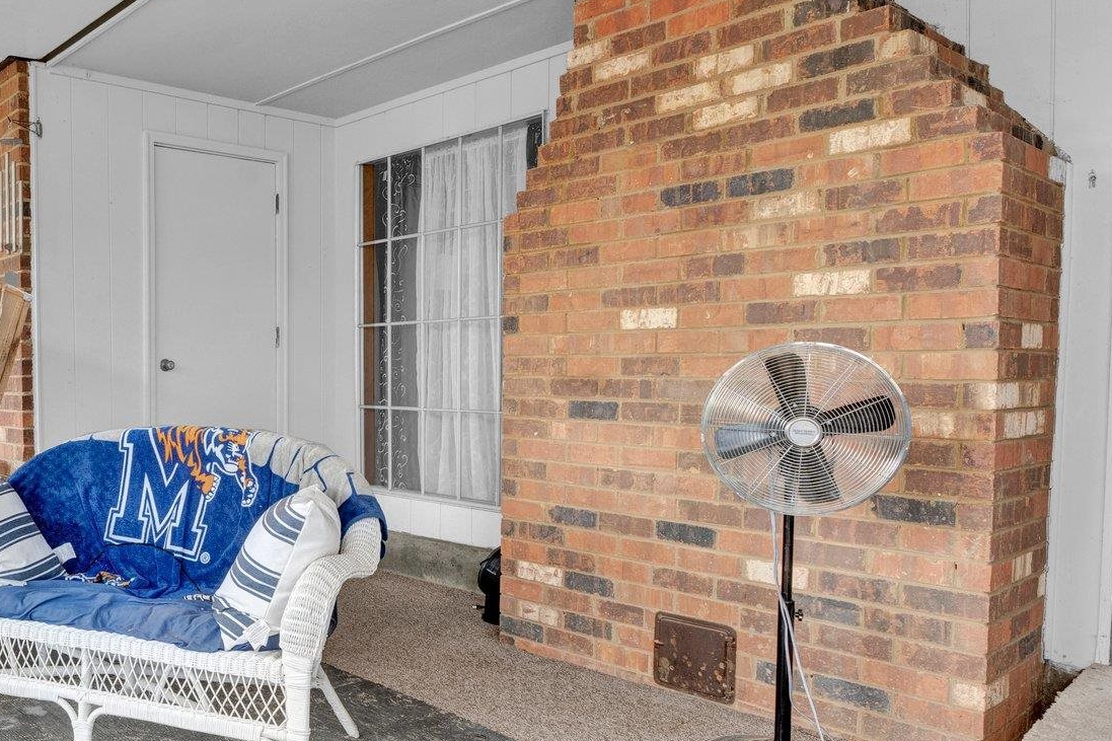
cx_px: 190
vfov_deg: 45.5
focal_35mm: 29
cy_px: 407
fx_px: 882
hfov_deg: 58.4
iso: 1000
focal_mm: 15.3
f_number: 8
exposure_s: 1/80
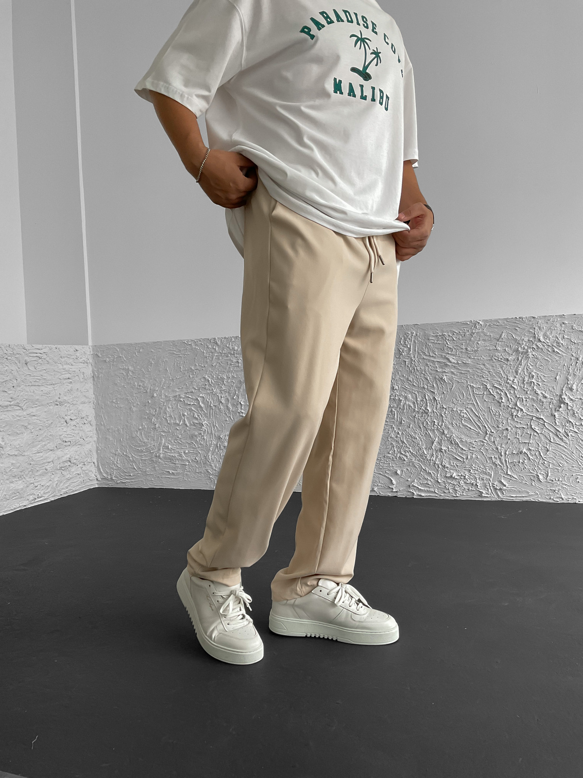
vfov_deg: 61.7
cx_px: 292
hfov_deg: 48.2
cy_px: 389
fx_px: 651
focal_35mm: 29
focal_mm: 3
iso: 64
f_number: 1.8
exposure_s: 1/115
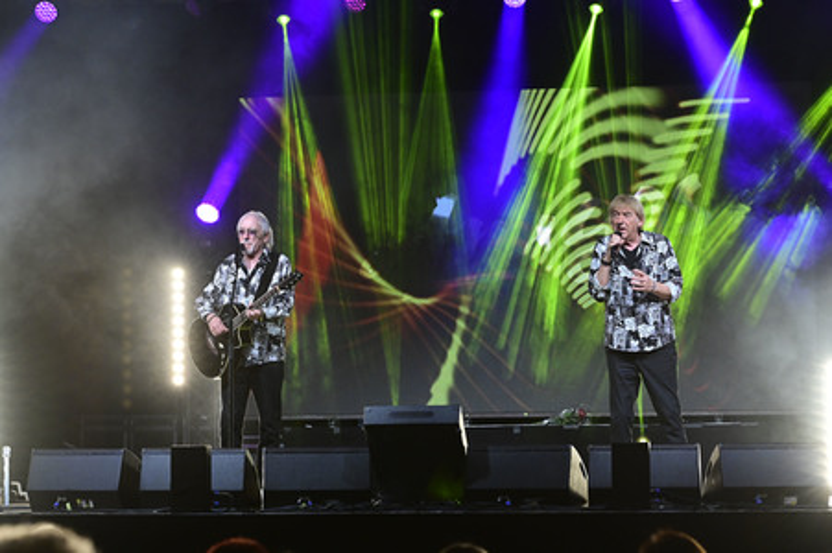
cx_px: 416
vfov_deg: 15.2
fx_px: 2078
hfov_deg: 22.6
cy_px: 276
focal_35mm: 90
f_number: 5
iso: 4000
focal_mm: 90
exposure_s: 1/200
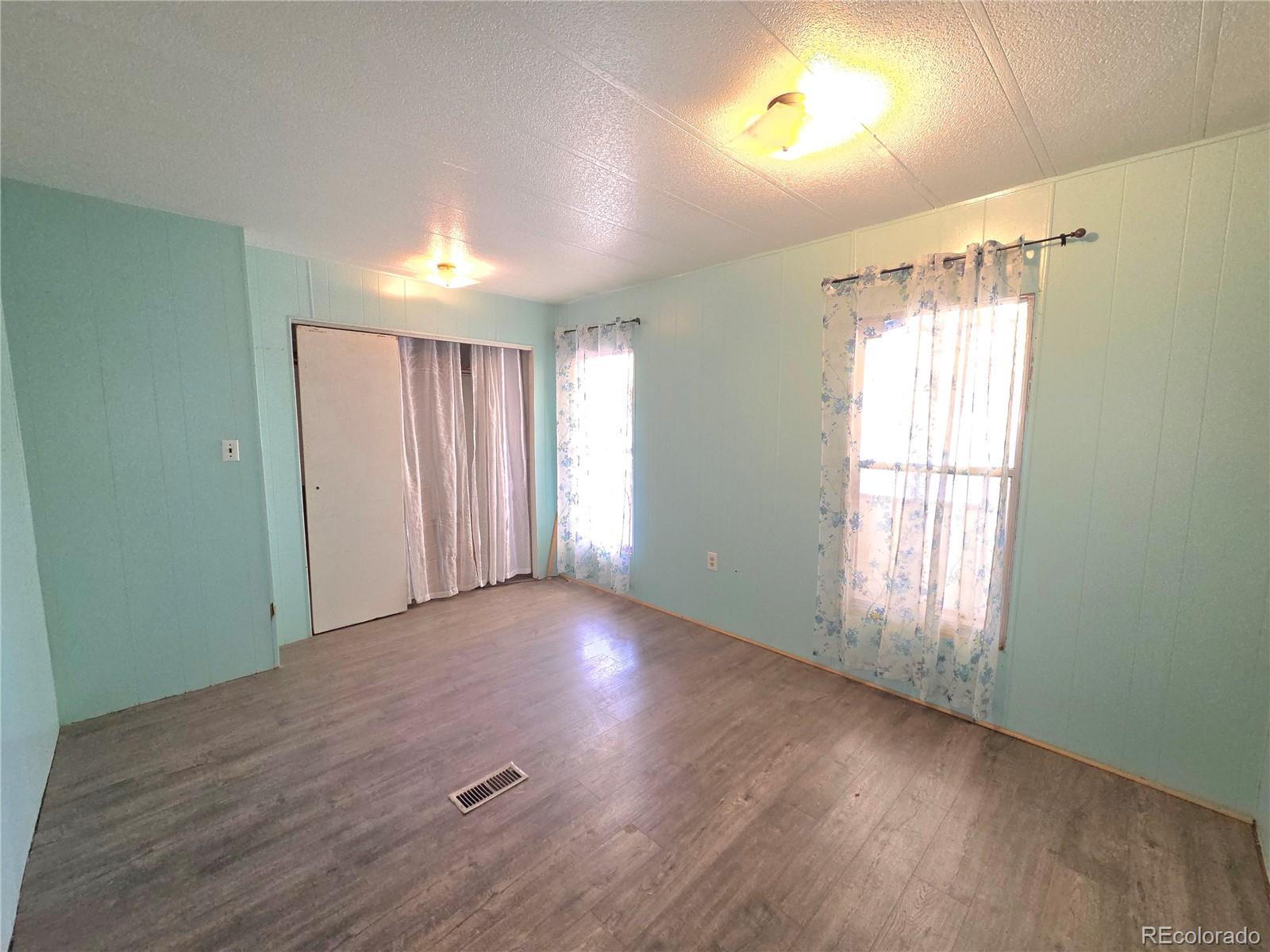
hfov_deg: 106.2
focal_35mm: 13
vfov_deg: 89.9
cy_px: 476
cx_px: 635
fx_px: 477
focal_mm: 2.2
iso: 160
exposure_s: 1/60.2
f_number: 2.2
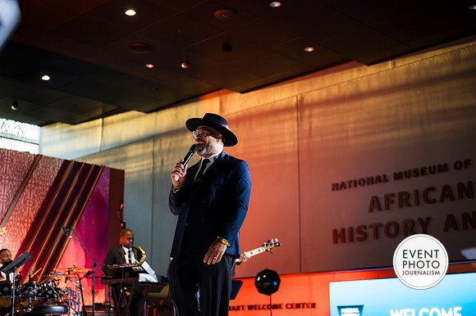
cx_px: 238
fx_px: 727
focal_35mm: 55
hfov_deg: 36.3
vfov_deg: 24.6
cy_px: 158
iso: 250
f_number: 1.8
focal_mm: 55
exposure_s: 1/80
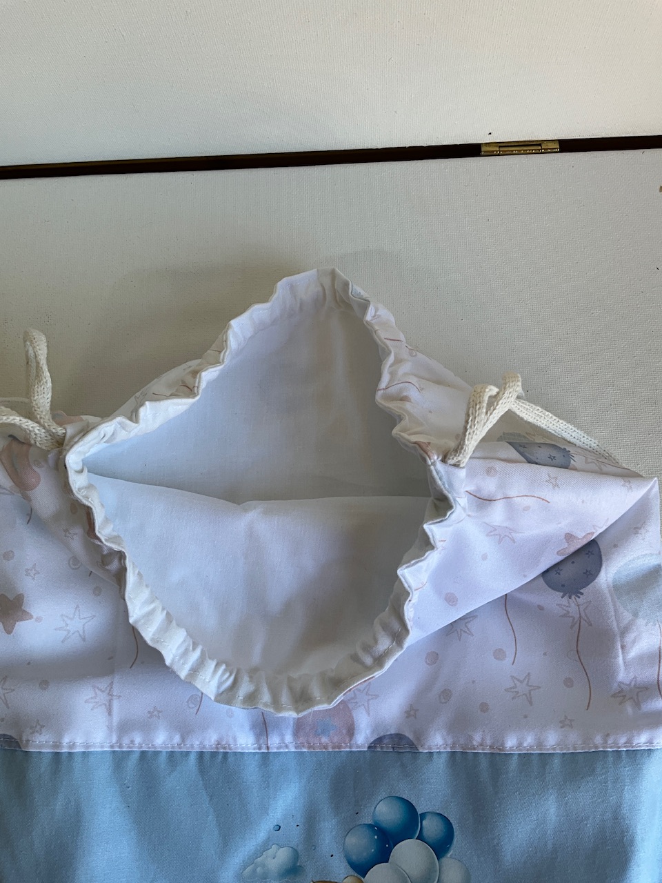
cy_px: 442
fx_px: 739
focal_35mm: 29
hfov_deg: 48.2
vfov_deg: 61.7
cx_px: 331
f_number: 1.8
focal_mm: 3
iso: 16
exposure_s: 1/118
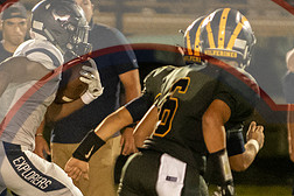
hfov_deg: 1.9
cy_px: 144
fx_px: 8991
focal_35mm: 1101
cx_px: 195
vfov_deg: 1.2
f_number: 2.8
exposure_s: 1/1600
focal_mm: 200
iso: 10000
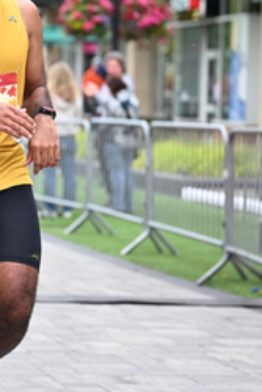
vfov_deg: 13.3
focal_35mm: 154
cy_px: 100
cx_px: -21
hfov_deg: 8.9
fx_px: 1679
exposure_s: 1/1250
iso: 1250
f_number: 2.8
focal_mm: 70
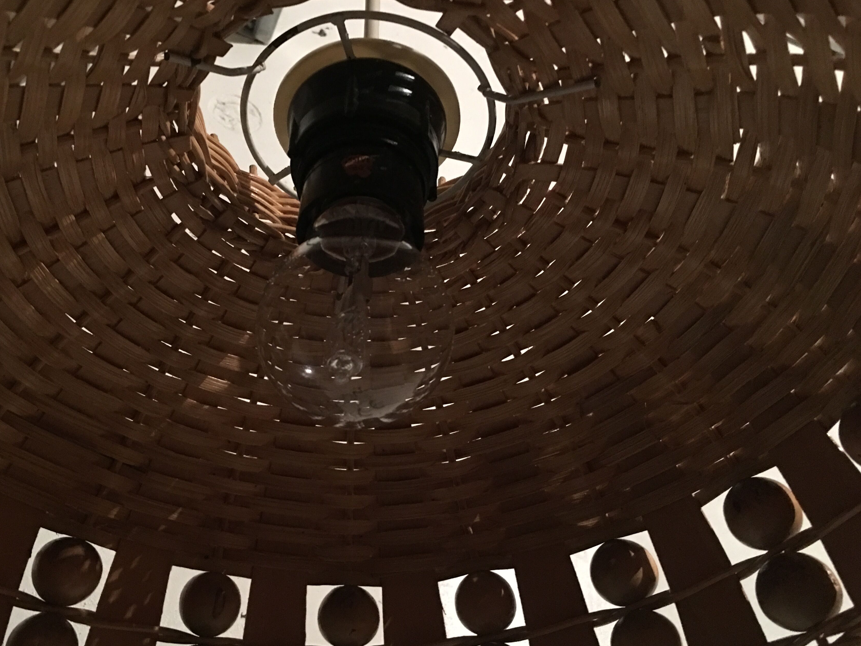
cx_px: 349
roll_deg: -3.6
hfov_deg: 52.3
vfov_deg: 40.7
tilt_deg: +40.2
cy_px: 331
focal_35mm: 35
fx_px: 871
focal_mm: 4.15
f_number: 2.2
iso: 160
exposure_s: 1/8
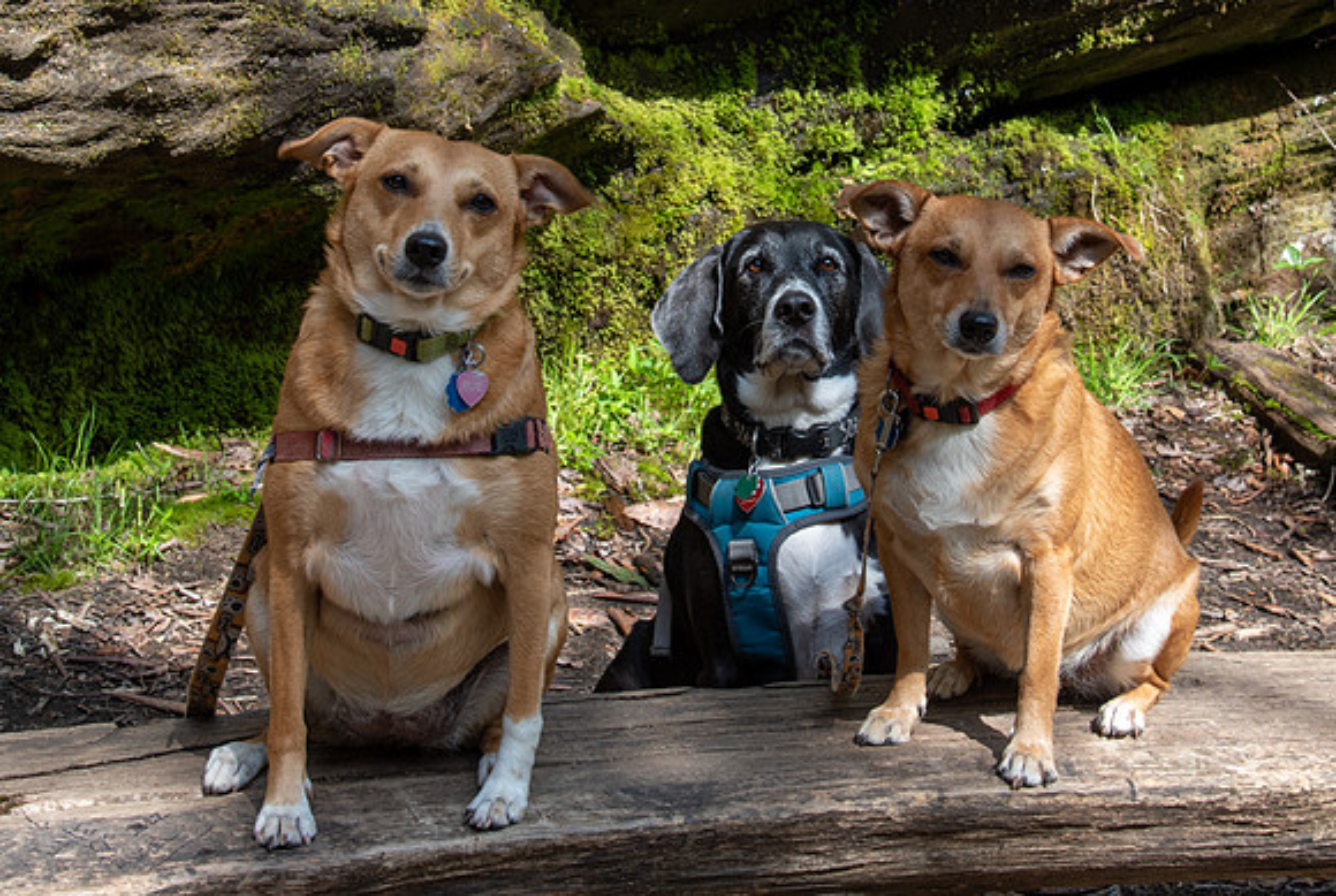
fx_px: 2353
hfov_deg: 31.7
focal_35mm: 63
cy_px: 189
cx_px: 701
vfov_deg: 21.3
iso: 200
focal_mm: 40
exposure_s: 1/60
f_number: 11
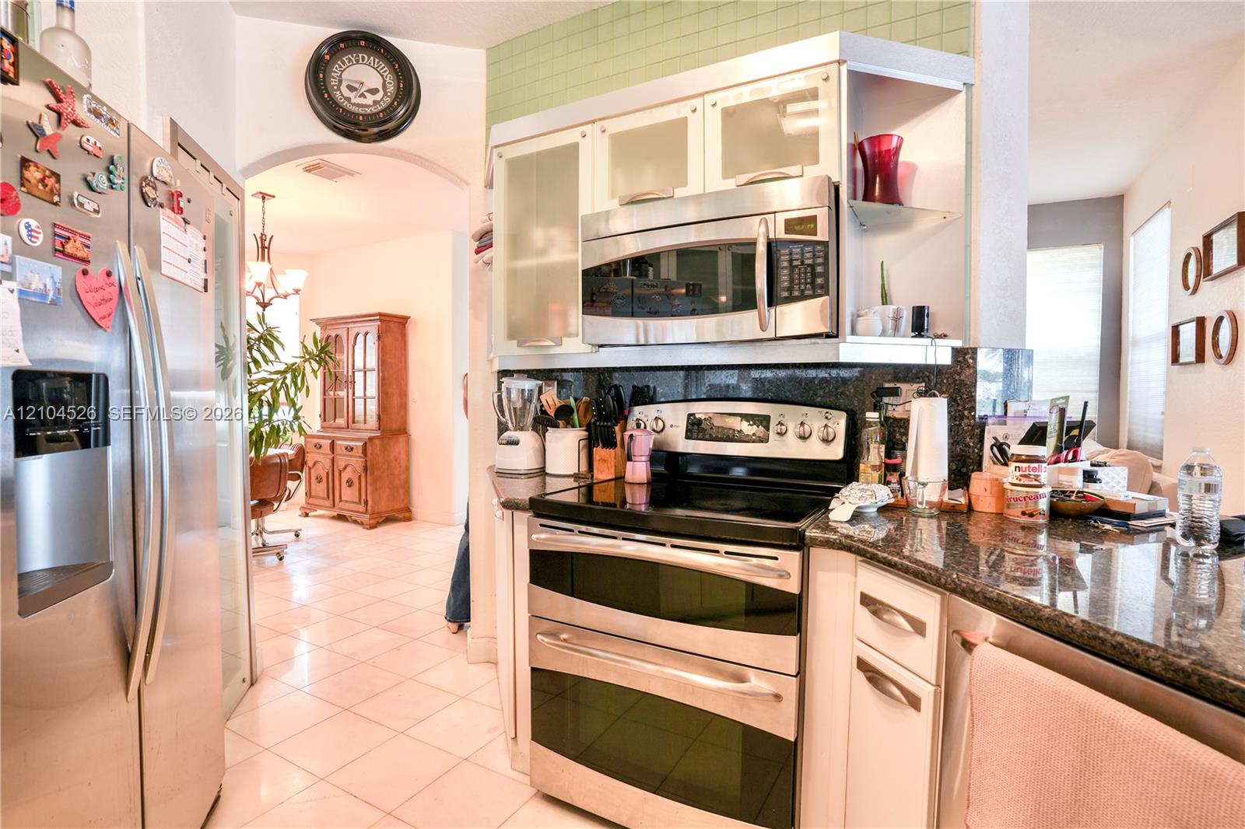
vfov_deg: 70.4
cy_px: 414
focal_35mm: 17
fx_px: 588
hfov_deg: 93.3
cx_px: 622
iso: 100
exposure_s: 1/3
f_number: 7.1
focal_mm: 17
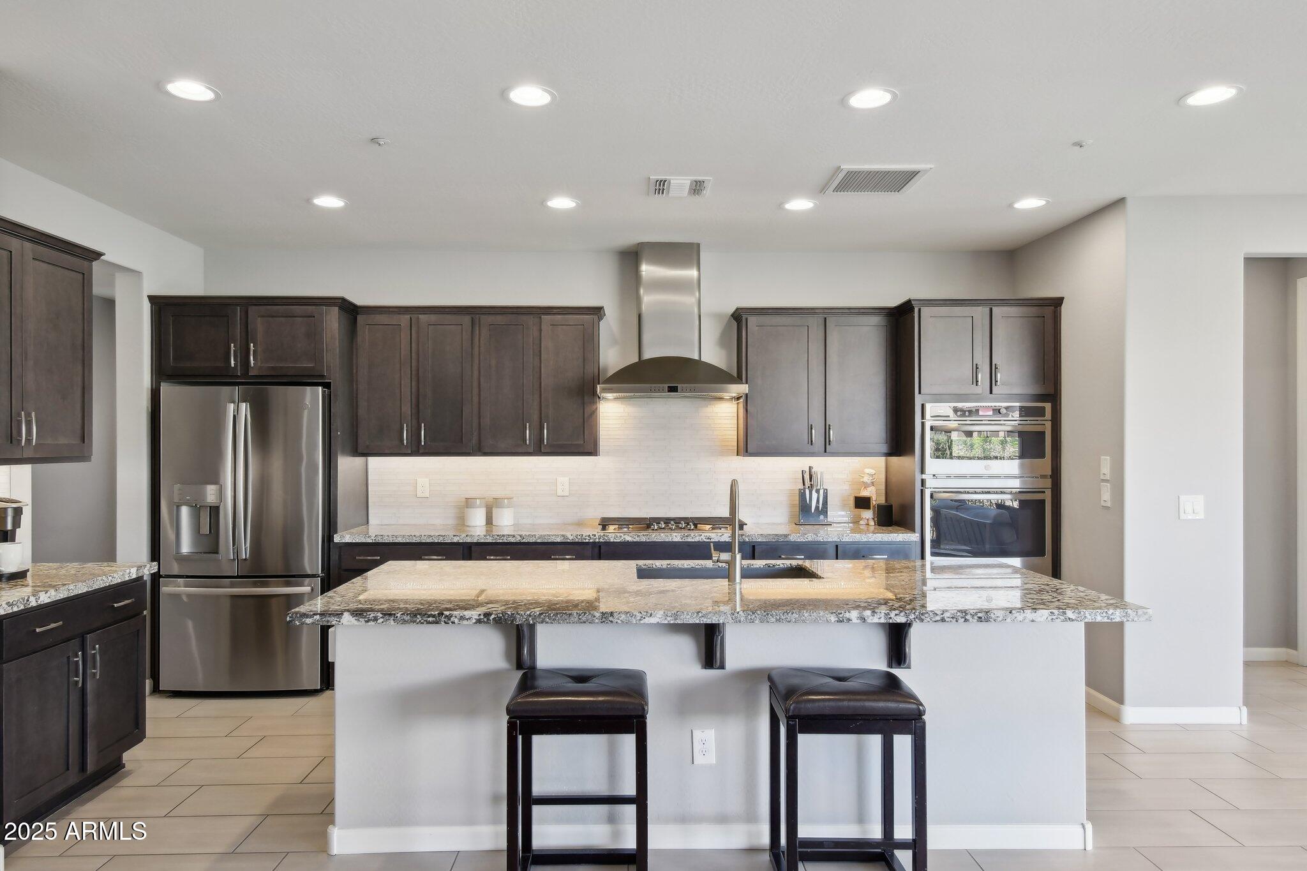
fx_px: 799
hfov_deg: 78.6
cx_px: 654
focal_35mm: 22
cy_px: 436
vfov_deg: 57.2
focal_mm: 15
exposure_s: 1/15
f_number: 8
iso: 400
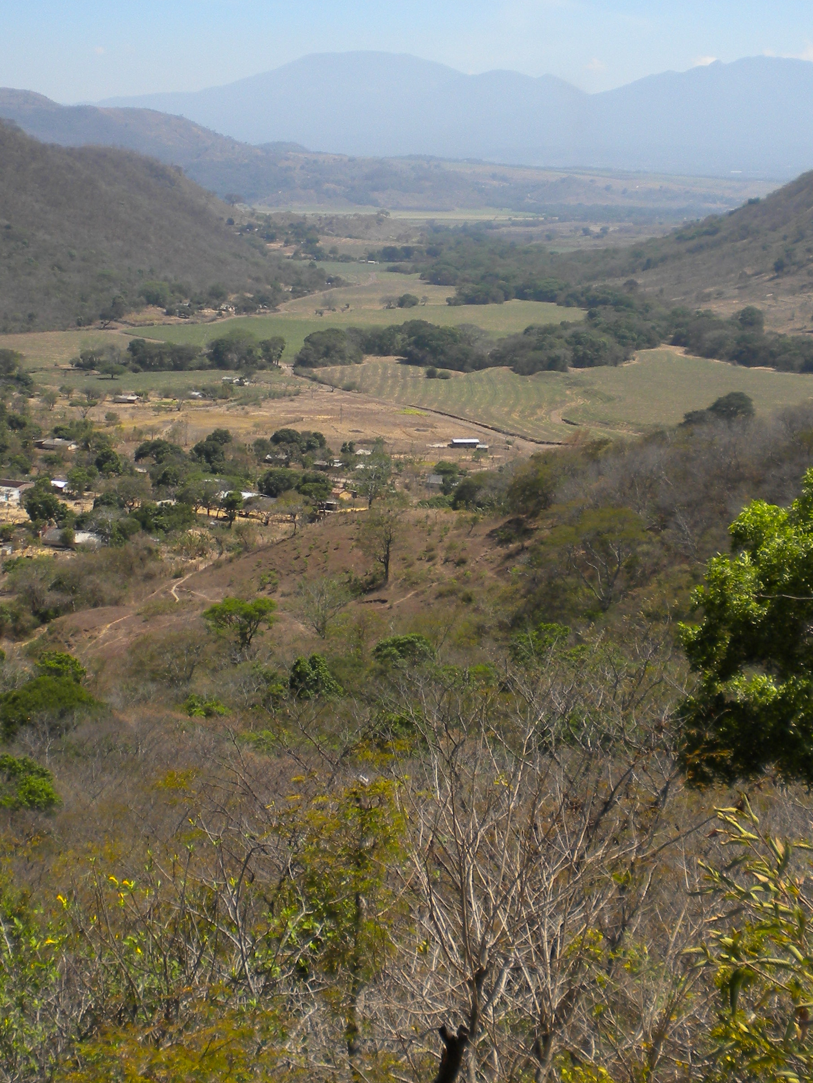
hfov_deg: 27.4
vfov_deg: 36.1
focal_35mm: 53
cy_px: 468
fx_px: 1660
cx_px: 291
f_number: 4.6
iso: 80
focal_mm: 6.3
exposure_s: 1/675
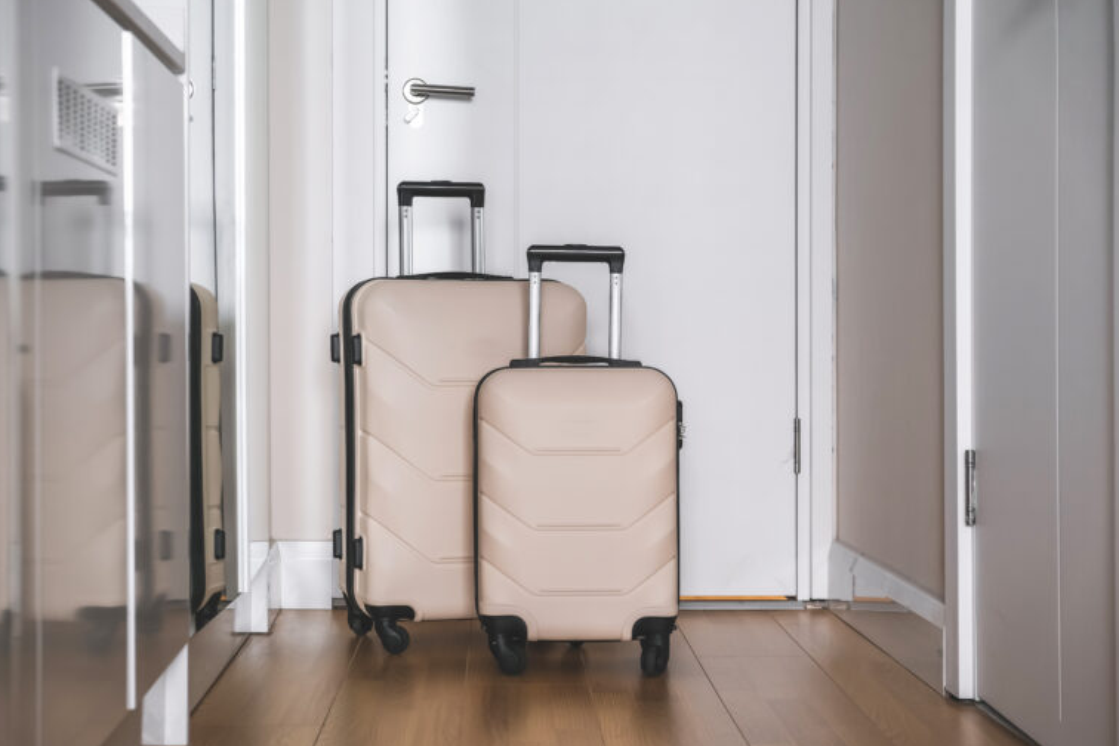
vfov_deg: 20.9
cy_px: 373
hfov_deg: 31.0
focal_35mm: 65
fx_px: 2020
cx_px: 561
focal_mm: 42.5
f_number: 4
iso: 200
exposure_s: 1/10
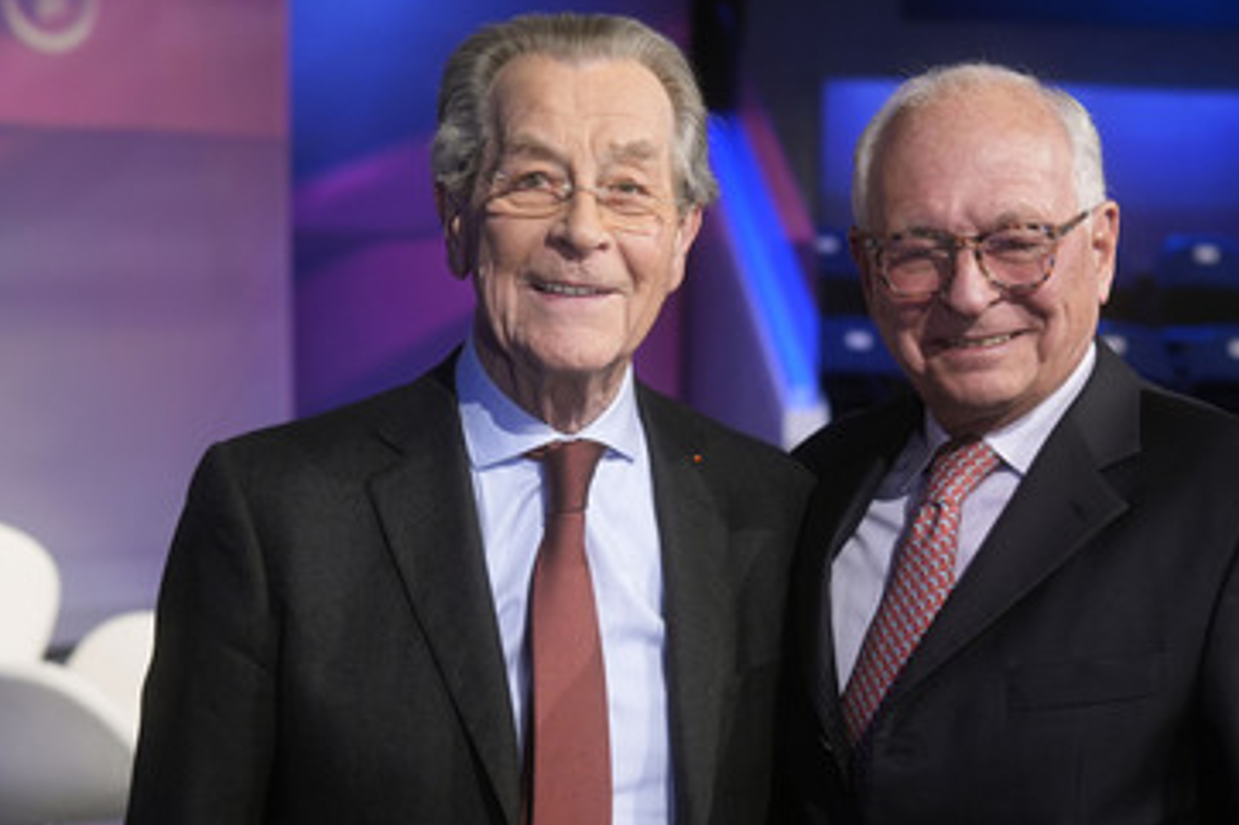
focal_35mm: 56
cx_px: 768
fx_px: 1926
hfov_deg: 35.5
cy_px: 466
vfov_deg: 24.2
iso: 640
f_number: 2.2
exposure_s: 1/160
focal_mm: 30
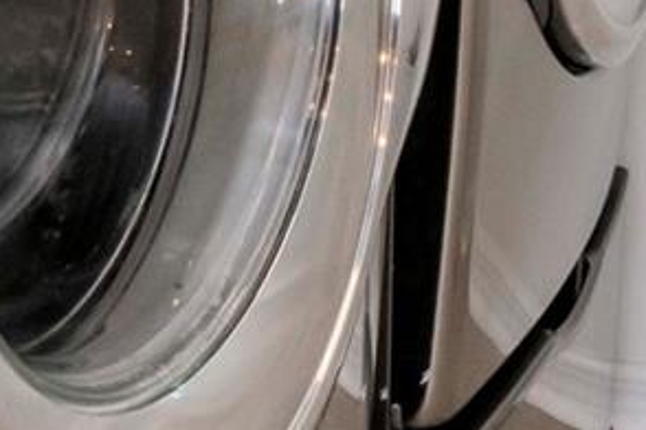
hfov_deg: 22.6
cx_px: 400
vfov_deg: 13.2
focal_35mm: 90
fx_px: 1610
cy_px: -430
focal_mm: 11
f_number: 16
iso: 800
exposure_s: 1/5
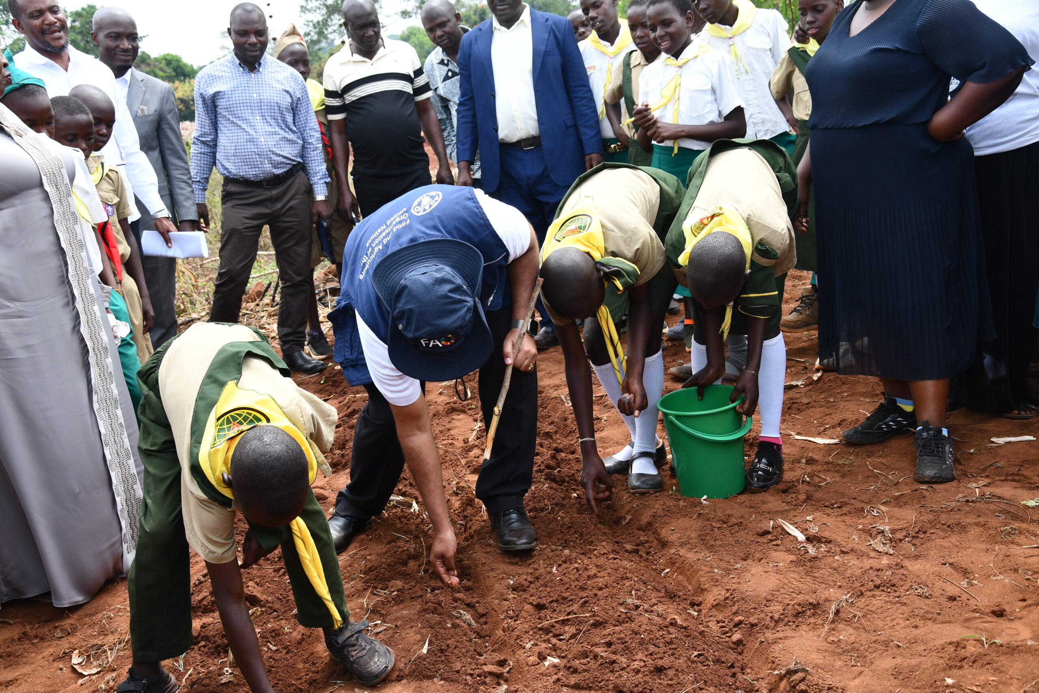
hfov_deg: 46.4
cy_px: 346
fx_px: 1212
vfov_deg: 31.9
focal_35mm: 42
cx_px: 520
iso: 220
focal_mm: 28
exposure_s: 1/250
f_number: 5.6
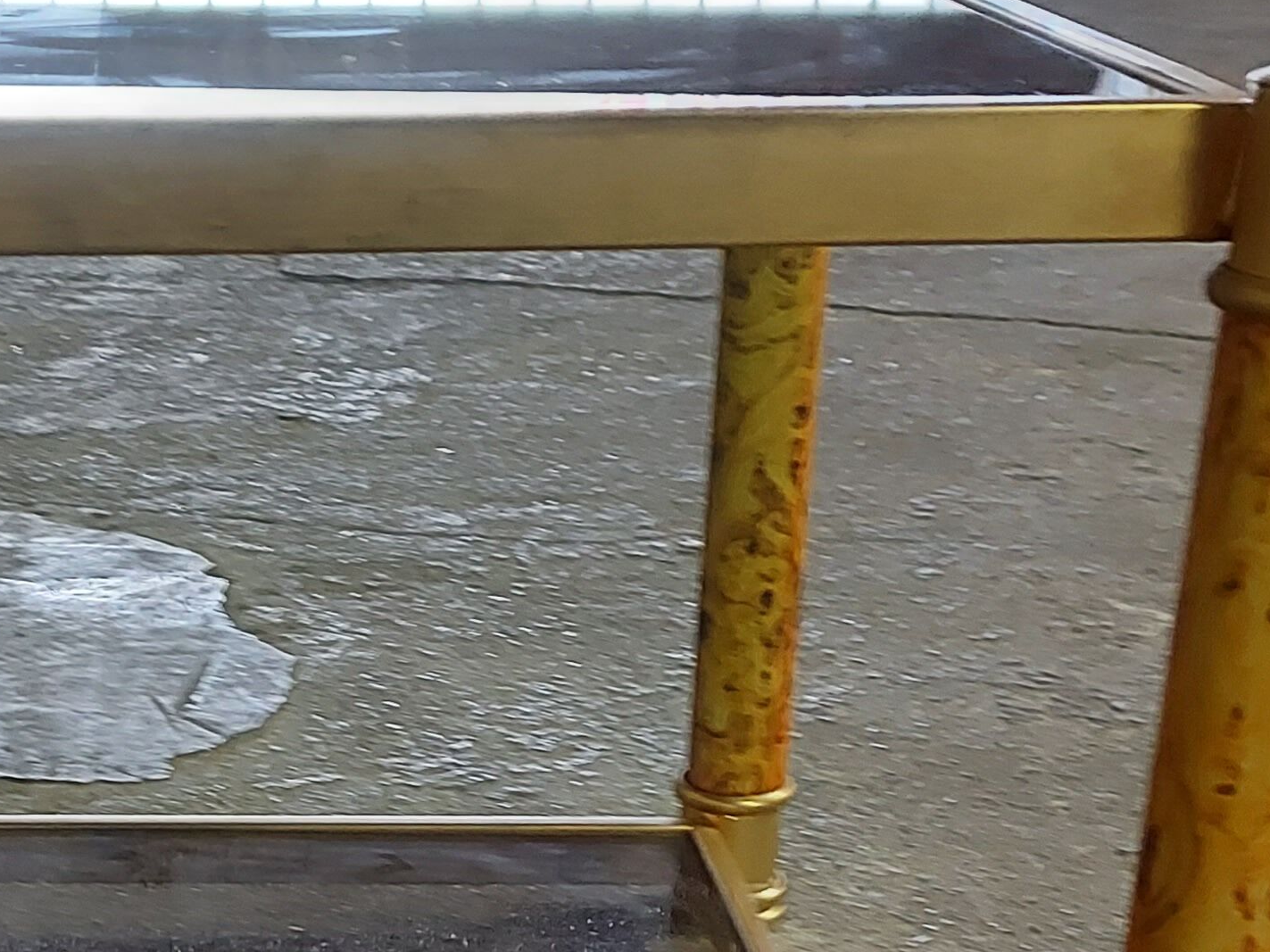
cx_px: 38
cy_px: 829
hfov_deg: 24.1
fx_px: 2861
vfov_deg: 18.6
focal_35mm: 78
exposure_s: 1/25
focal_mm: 5.23
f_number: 1.8
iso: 320
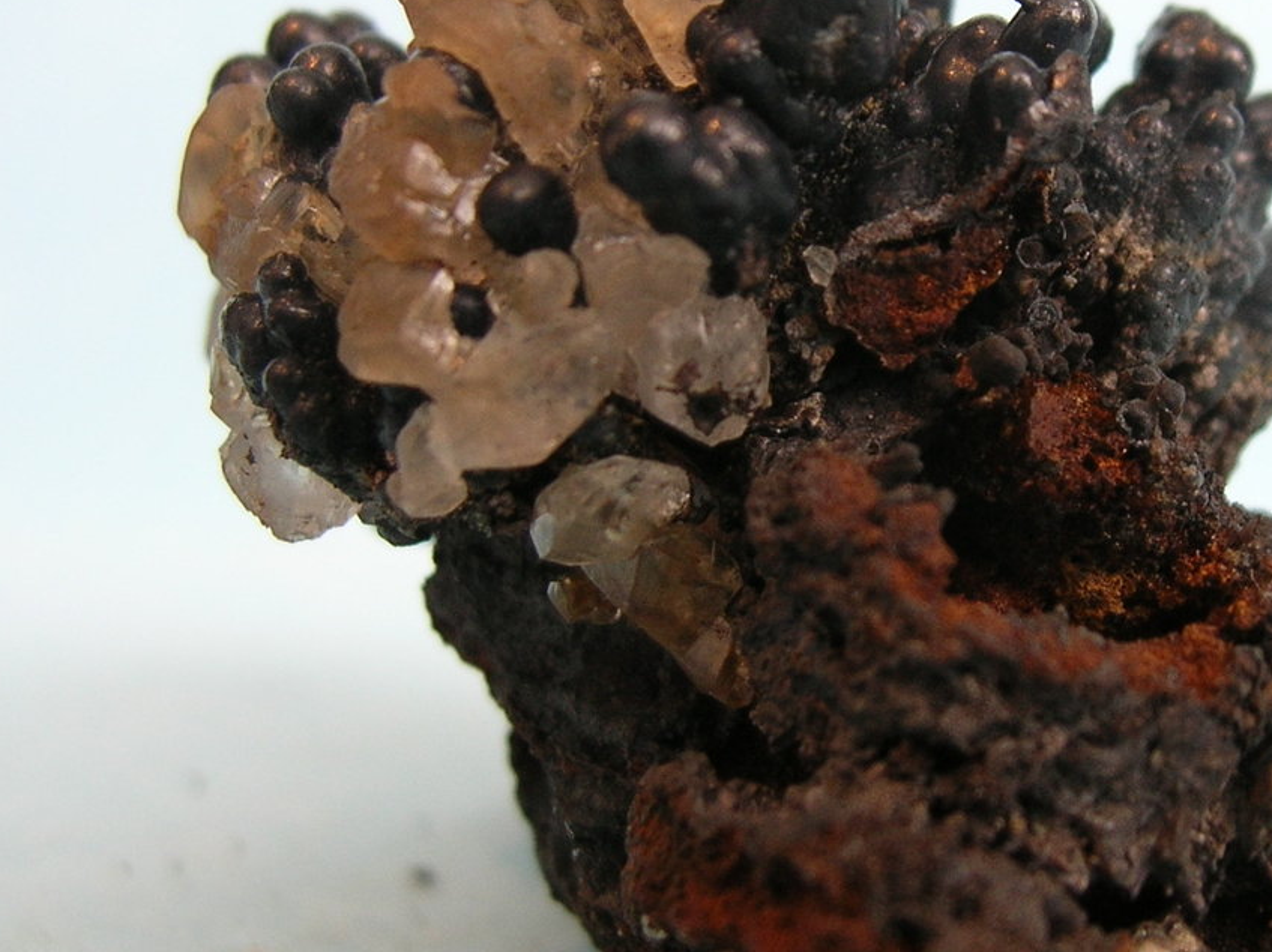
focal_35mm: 68
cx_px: 972
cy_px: 469
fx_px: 2497
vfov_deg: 21.6
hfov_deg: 28.1
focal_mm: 6
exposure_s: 1/6.7
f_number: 2.7
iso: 50
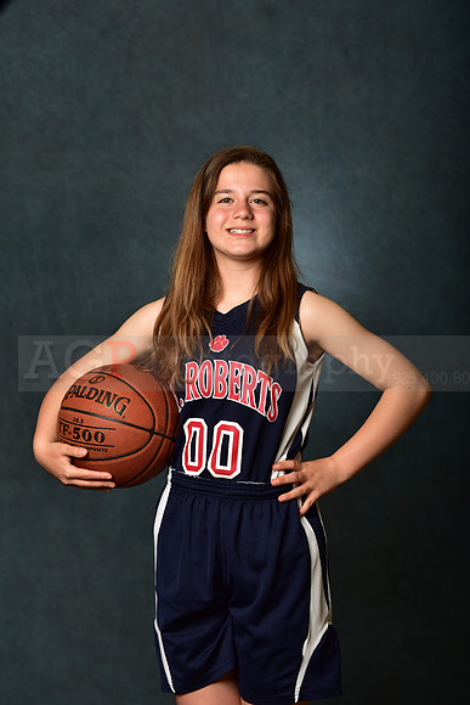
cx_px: 235
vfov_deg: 19.5
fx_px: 2055
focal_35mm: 105
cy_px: 352
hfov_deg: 13.0
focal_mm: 105
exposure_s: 1/250
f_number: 4.5
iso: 250
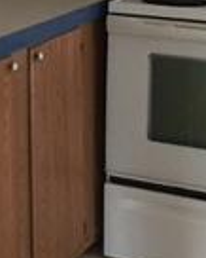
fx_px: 1012
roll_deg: -1.6
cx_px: -79
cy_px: -66
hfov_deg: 11.3
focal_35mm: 133
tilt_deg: -4.5
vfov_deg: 14.0
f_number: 2.2
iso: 64
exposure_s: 1/4
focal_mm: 4.15
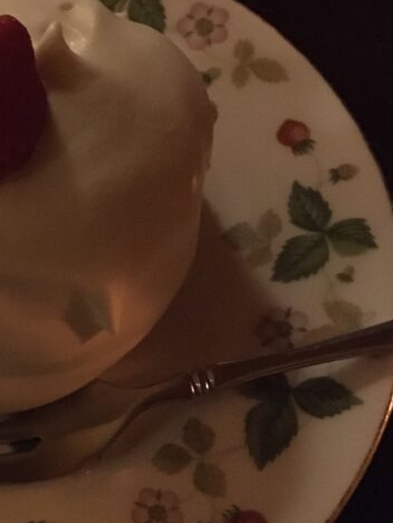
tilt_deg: -62.1
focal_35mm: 63
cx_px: 10
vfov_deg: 30.7
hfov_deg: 22.5
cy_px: 280
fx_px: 952
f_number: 2.2
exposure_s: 1/15
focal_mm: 4.15
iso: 1600
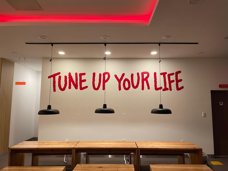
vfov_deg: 53.1
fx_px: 171
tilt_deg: +7.1
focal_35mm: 26
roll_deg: -0.6
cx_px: 114
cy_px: 86
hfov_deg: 67.3
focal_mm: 4.2
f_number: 1.6
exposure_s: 1/60
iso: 125
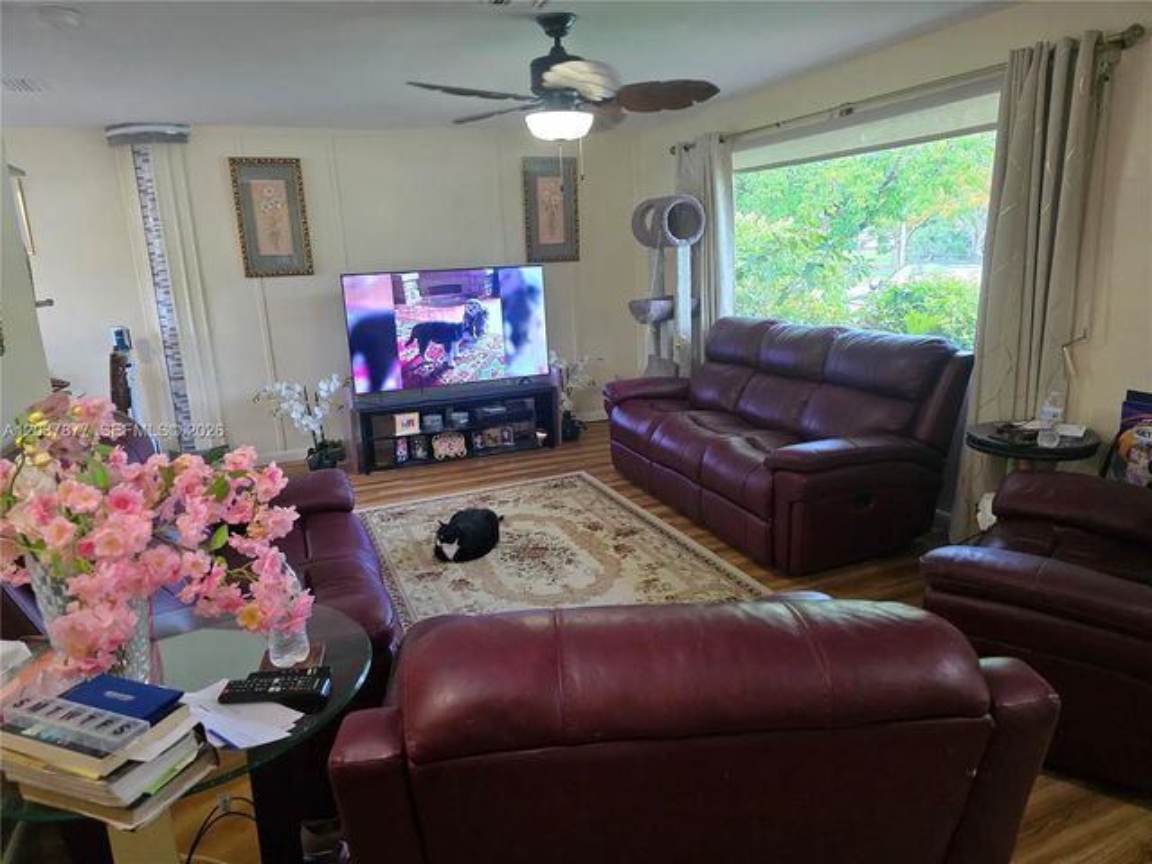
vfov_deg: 58.9
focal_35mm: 23
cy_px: 432
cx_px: 576
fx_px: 765
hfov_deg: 73.9
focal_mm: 6.3
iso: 800
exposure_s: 1/120
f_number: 1.7
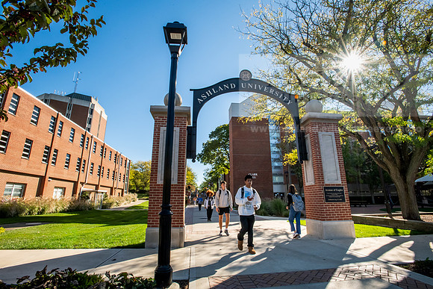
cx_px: 216
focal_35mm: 17
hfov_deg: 93.3
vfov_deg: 70.5
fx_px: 205
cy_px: 144
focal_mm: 17
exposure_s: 1/160
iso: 1000
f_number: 22
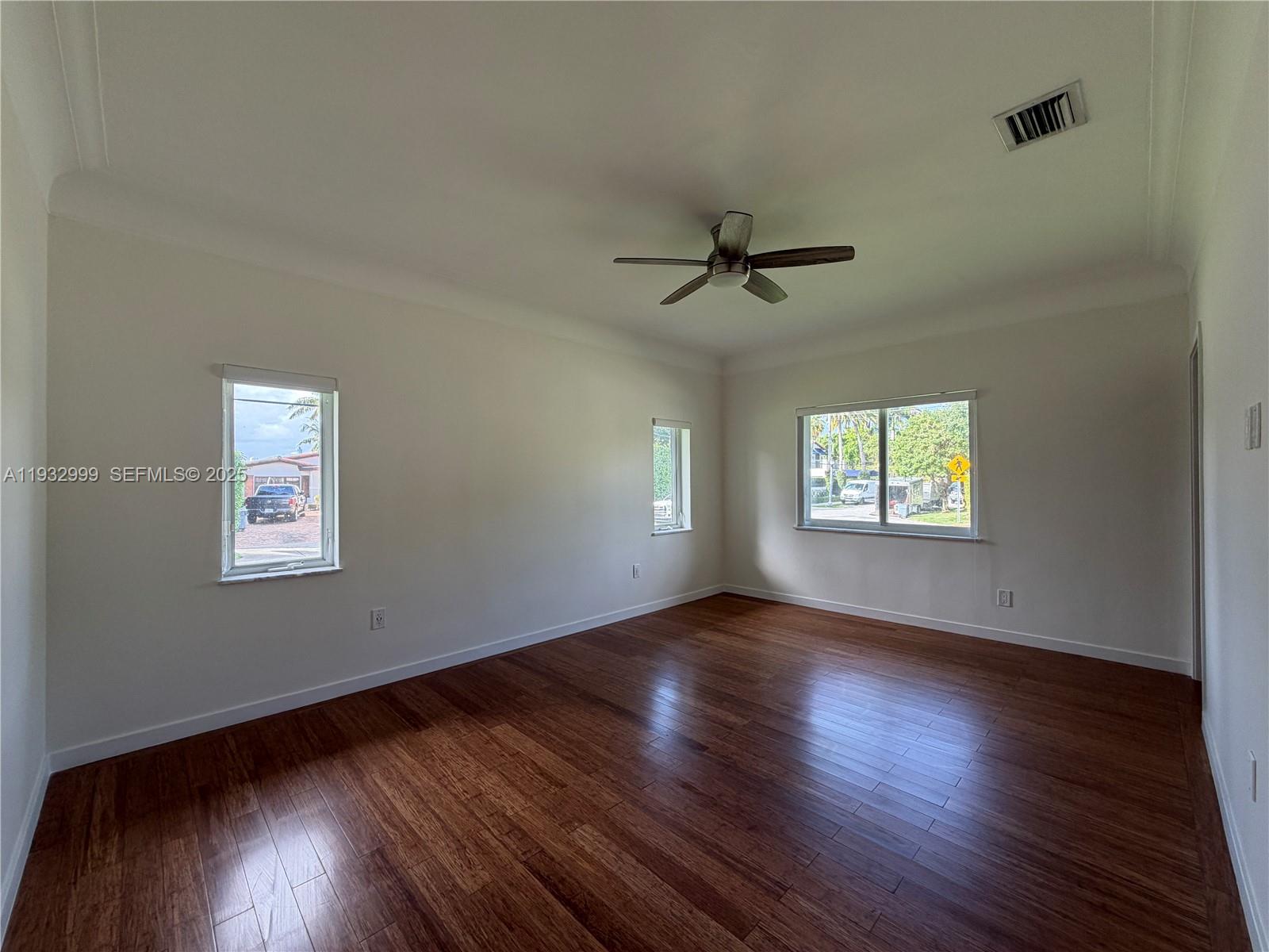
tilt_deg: +1.0
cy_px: 476
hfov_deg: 102.1
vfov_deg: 85.7
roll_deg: +0.7
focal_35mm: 14
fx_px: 513
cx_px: 634
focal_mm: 2.22
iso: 64
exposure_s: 1/121
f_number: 2.2
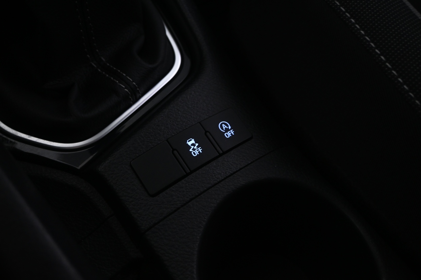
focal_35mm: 32
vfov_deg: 41.7
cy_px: 140
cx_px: 210
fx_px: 368
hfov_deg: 59.5
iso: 1000
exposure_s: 1/8
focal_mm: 21
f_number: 4.5
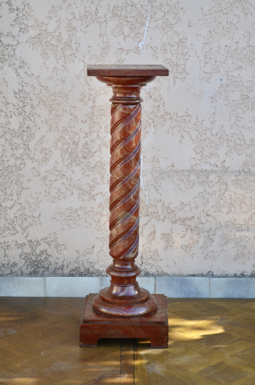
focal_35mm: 78
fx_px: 832
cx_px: 128
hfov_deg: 17.4
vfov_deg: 26.0
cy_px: 192
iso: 100
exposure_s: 1/80
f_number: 5.6
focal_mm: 52
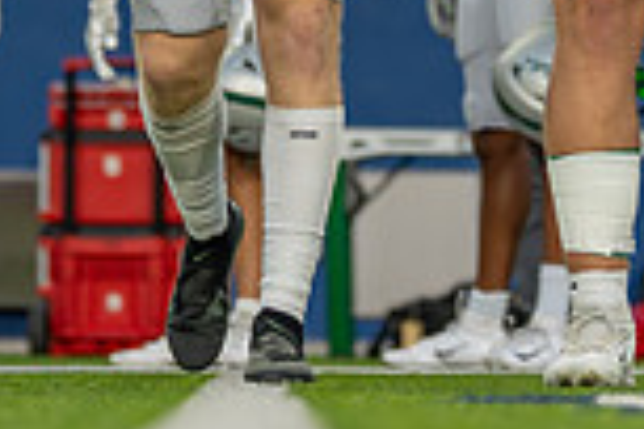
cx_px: 330
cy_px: -377
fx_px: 7244
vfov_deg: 3.4
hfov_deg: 5.1
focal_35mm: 405
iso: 1250
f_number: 2.8
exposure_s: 1/1600
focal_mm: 95
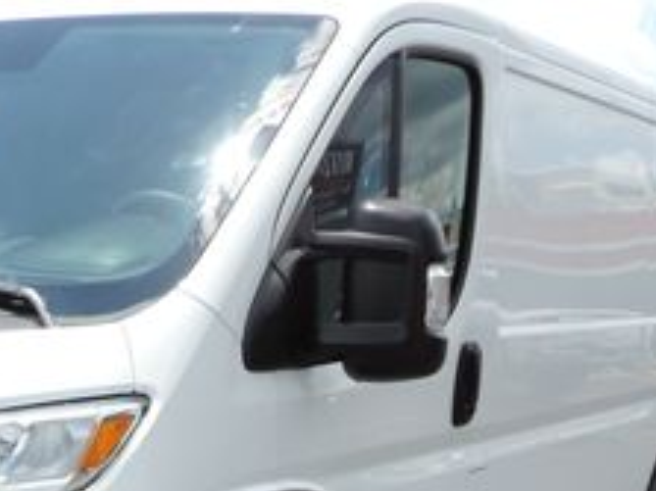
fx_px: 1307
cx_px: 159
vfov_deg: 20.0
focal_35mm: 69
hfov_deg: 27.8
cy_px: 585
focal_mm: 4.3
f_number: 3
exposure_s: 1/640
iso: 80
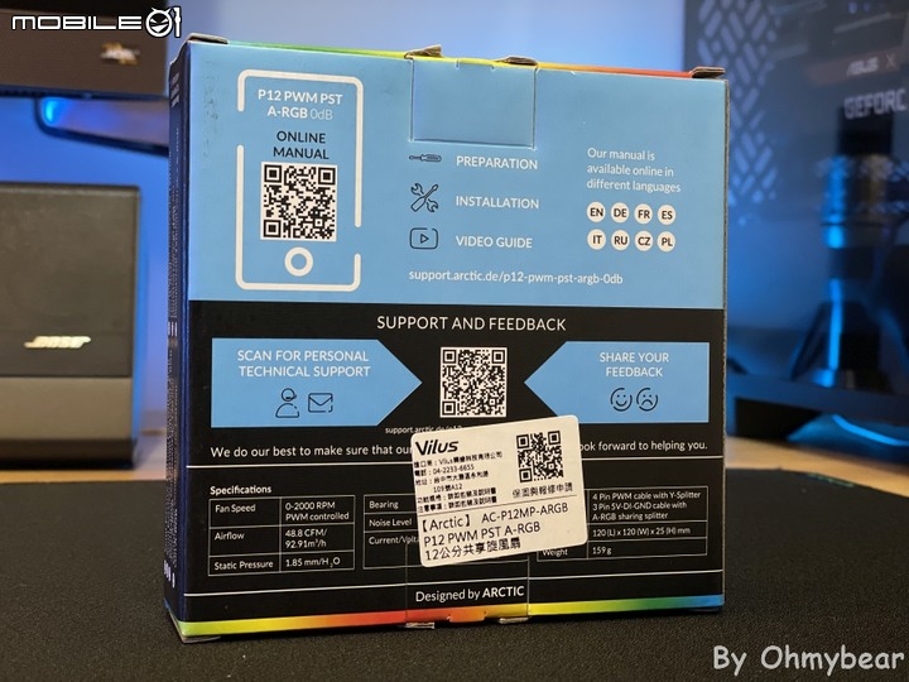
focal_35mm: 52
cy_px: 341
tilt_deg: -1.2
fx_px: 1365
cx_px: 454
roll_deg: -1.2
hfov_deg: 36.8
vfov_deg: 28.0
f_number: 2
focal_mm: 6
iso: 200
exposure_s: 1/40
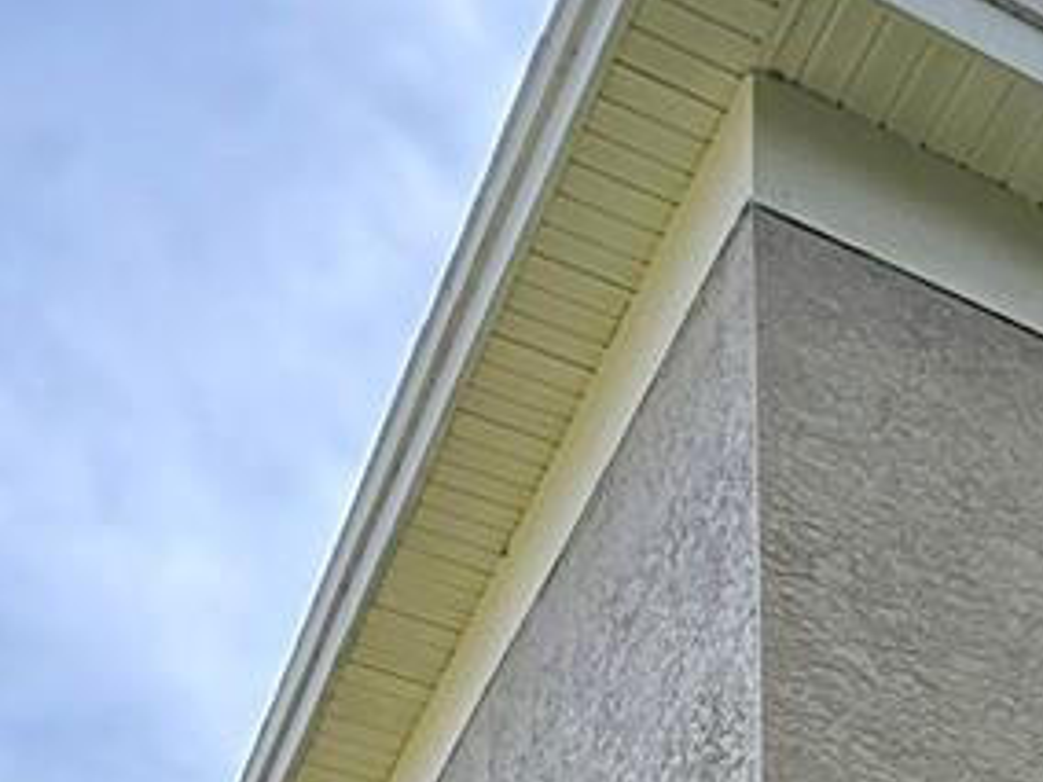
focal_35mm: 79
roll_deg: +1.9
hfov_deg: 22.6
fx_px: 2380
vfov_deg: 13.0
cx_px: 1278
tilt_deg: +4.4
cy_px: 1994
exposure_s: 1/313
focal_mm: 2.22
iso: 50
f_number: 2.2
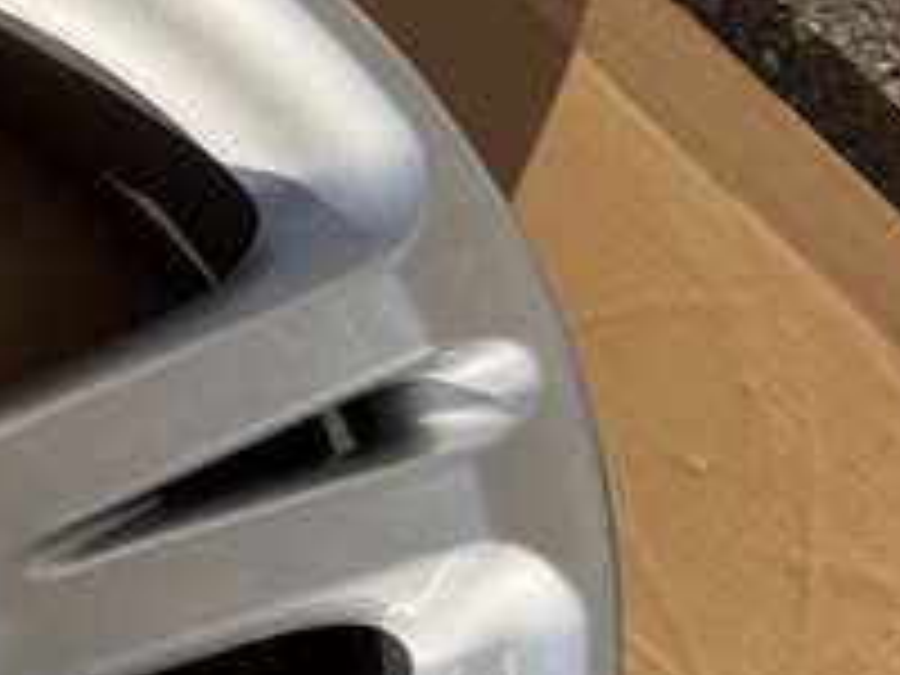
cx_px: -284
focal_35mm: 72
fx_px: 1872
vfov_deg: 19.9
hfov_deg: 23.7
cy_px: 639
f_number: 1.78
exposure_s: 1/6173
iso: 100
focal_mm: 6.76
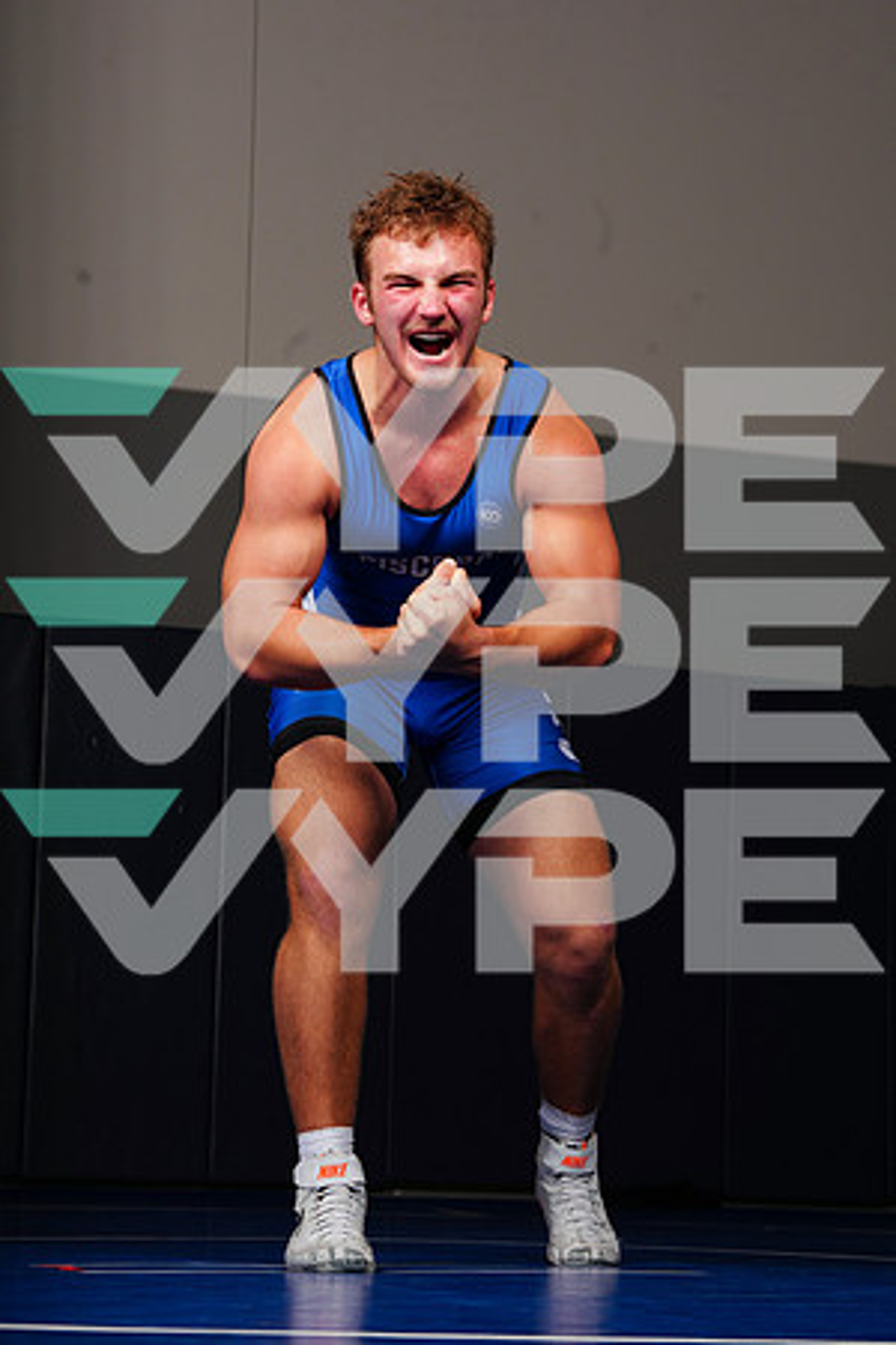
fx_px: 3173
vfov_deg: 23.9
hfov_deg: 16.1
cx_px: 448
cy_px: 672
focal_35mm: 85
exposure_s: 1/200
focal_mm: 85
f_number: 10
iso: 320
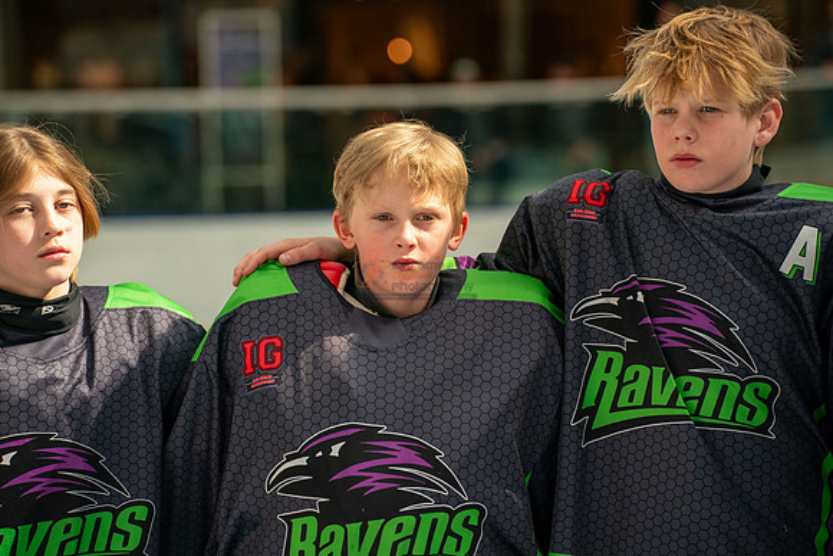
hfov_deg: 13.7
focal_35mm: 150
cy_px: 278
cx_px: 416
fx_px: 3471
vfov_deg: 9.2
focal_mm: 150
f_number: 4
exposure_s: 1/2500
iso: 2000
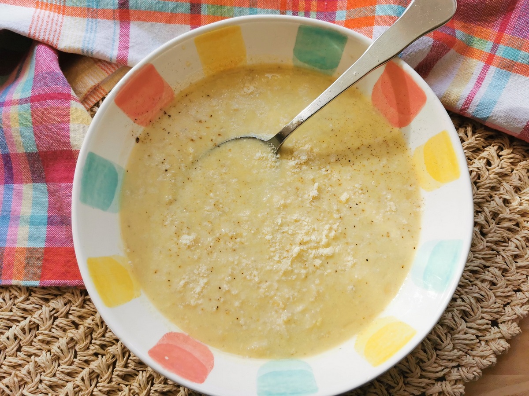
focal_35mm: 27
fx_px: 413
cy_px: 198
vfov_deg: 51.4
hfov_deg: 65.3
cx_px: 264
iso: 50
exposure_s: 1/245
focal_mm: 5.56
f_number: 1.6
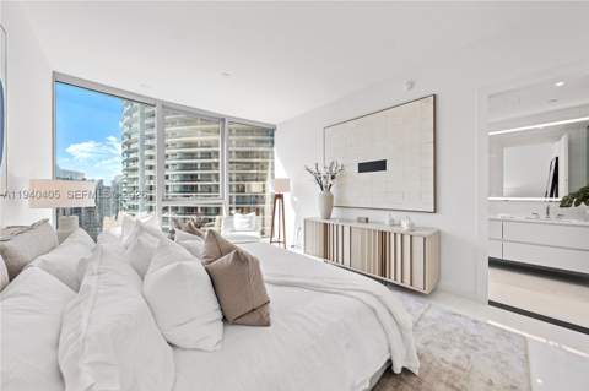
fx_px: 196
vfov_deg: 89.9
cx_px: 294
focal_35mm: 12
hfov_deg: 112.7
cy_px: 196
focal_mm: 12
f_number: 8
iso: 320
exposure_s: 1/15
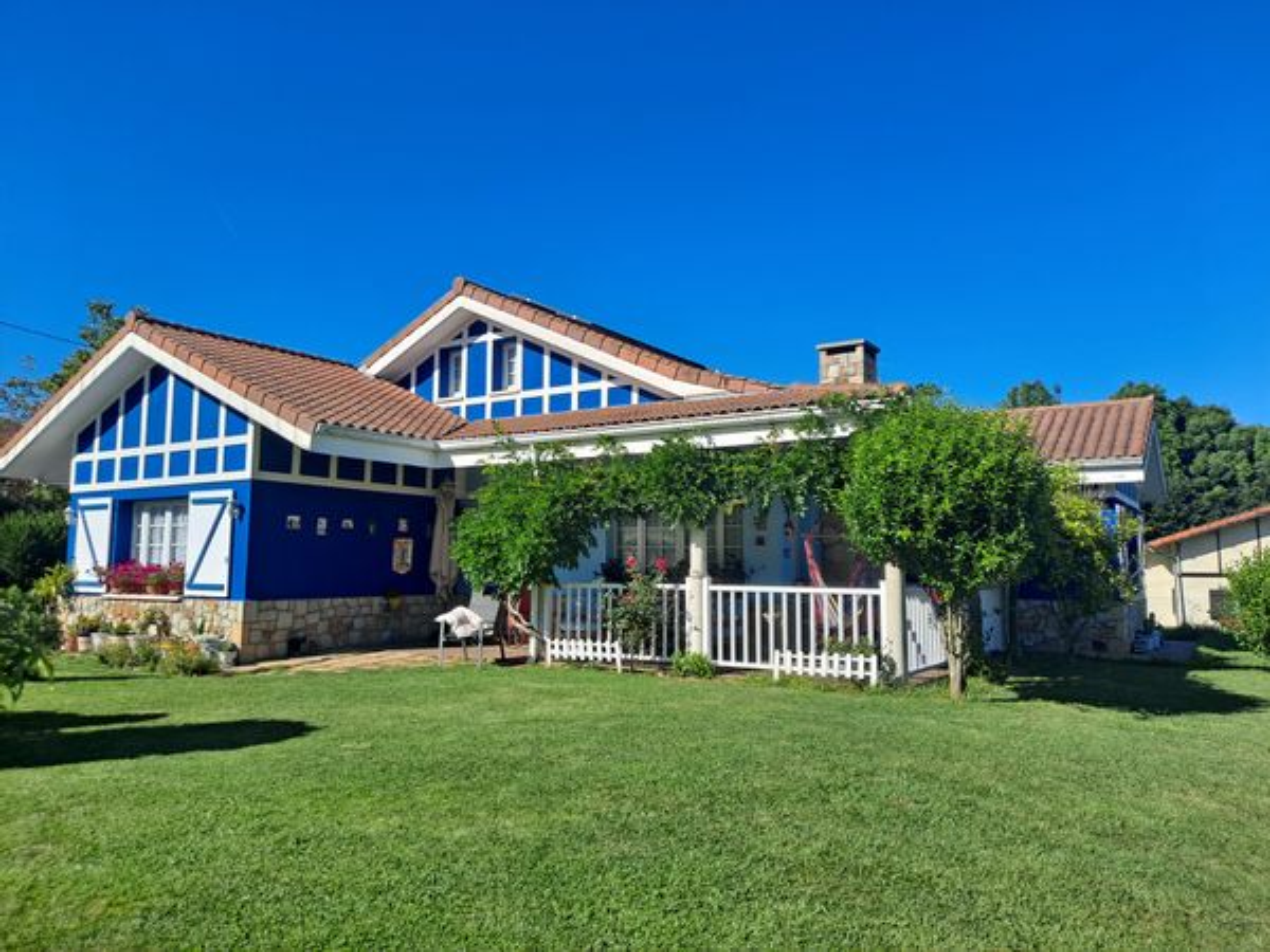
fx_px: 917
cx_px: 635
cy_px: 476
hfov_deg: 69.4
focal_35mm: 25
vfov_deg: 54.9
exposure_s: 1/1786
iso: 32
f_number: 2
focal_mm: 4.6
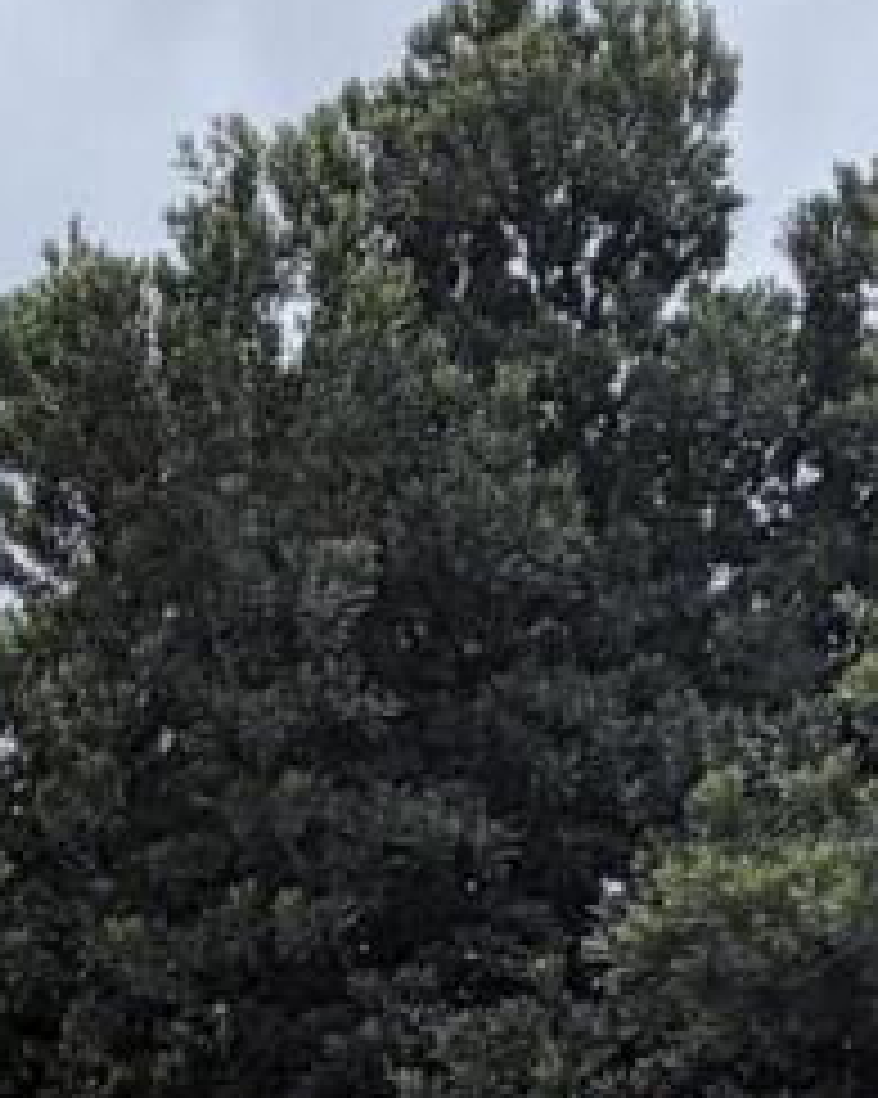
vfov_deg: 14.5
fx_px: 3640
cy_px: 2128
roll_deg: -0.3
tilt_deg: +7.0
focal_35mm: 112
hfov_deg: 12.7
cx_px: -635
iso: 20
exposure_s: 1/1105
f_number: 2.2
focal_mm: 2.22
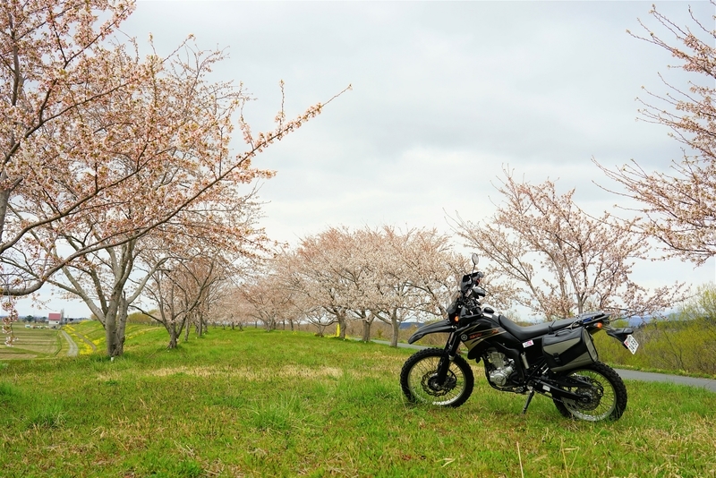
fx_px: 796
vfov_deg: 33.4
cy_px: 239
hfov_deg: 48.4
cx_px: 358
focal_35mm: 40
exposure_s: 1/500
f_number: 5.6
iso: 250
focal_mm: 40
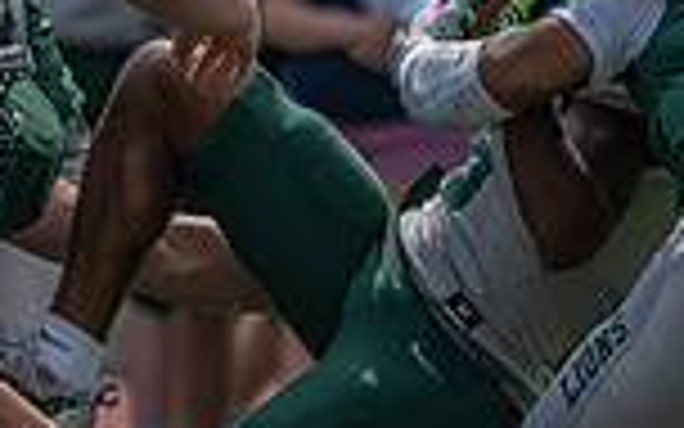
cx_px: 279
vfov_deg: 0.8
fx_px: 29062
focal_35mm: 1559
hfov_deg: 1.3
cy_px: 187
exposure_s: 1/1250
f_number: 5.6
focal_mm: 400
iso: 160
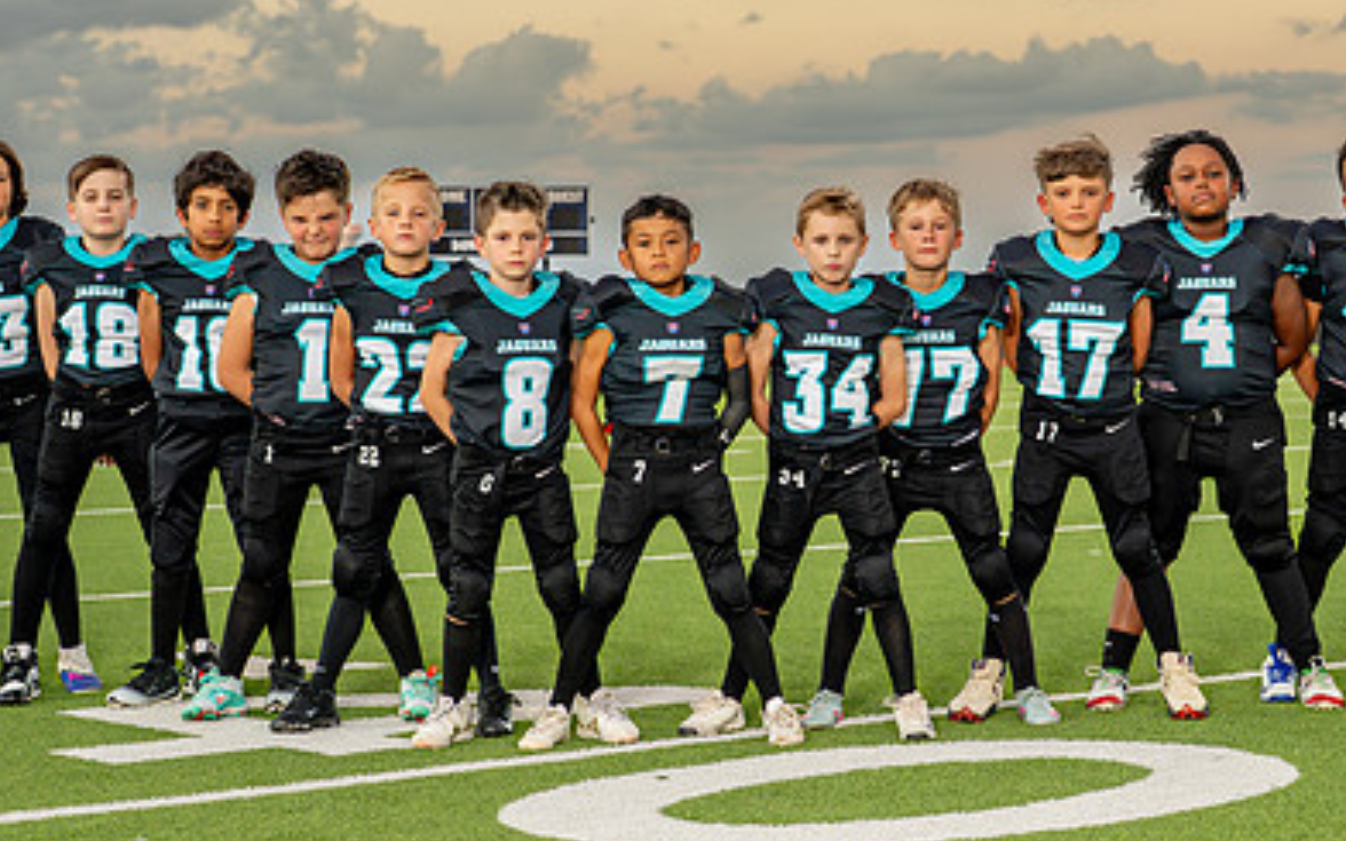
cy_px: 420
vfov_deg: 13.1
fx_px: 3668
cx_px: 801
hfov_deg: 20.8
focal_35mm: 100
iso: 800
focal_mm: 50
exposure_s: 1/400
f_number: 4
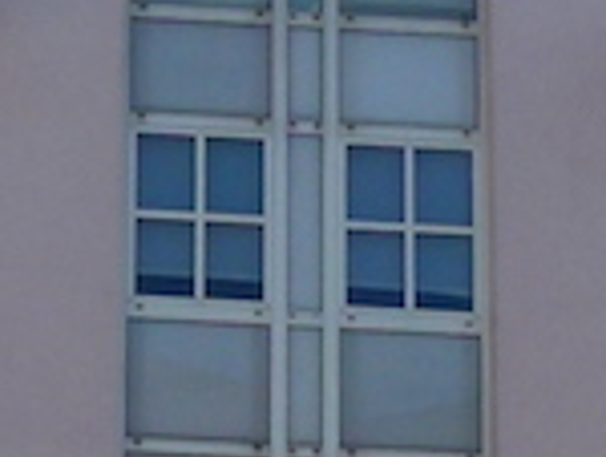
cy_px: 611
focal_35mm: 160
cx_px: -109
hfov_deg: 12.1
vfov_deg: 9.1
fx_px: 2806
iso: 100
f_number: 4
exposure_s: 1/800
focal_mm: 4.5
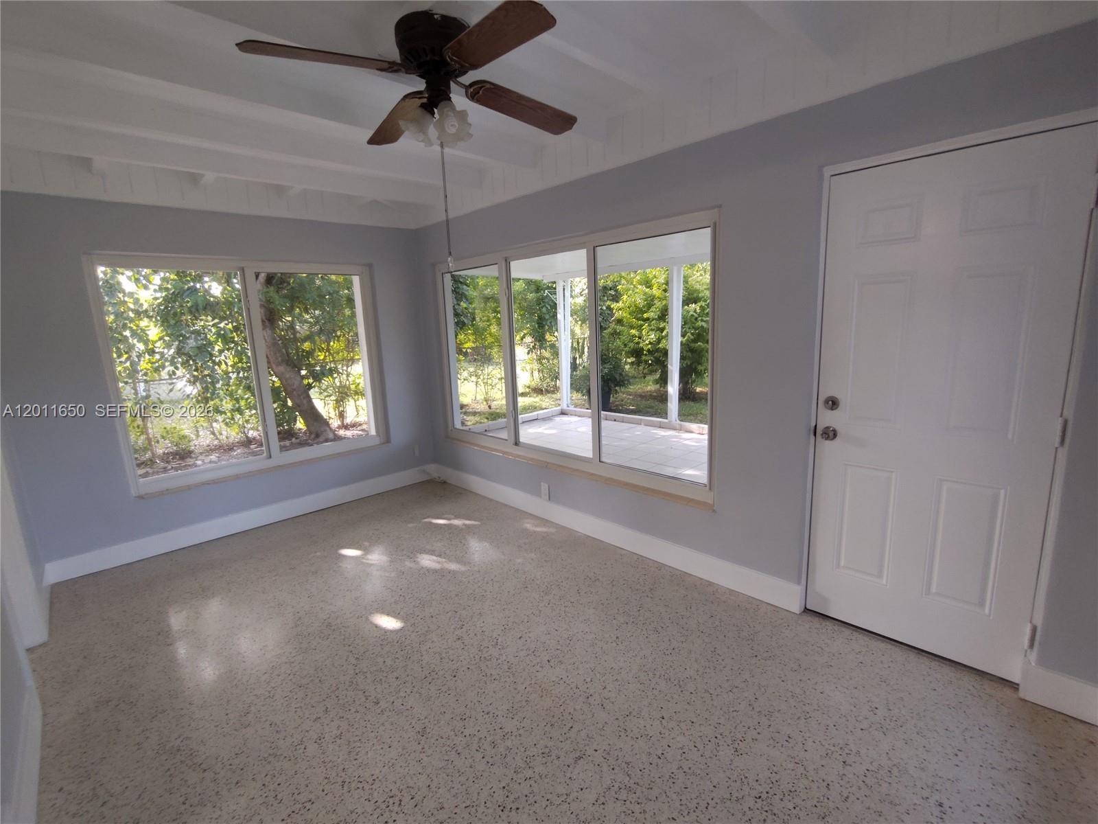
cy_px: 412
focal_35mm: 16
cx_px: 549
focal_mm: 1.66
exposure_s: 1/60
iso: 253
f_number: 2.2
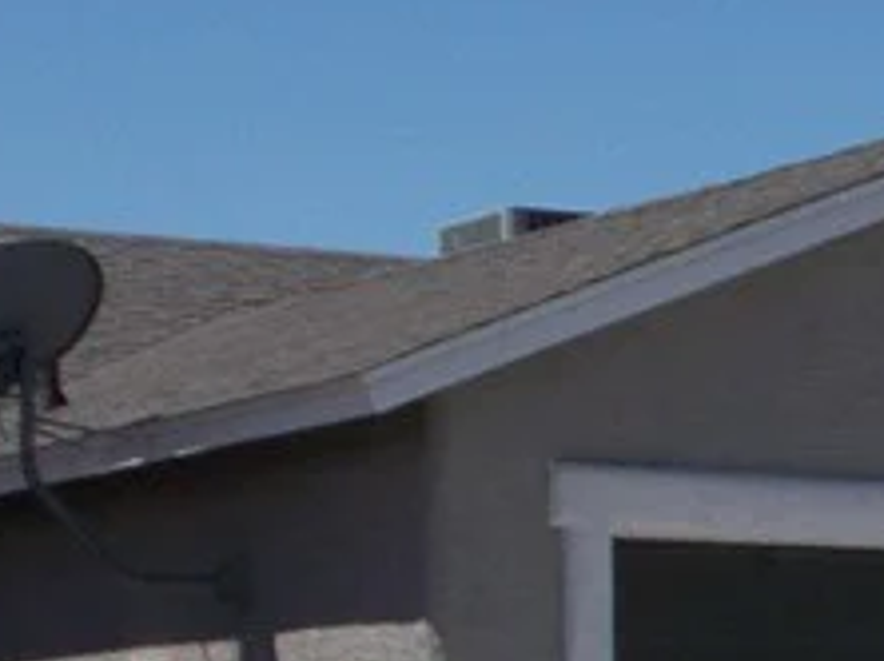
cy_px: 681
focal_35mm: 180
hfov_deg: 10.4
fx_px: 4592
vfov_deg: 8.2
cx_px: 1597
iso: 80
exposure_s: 1/200
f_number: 9.8
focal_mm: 6.9
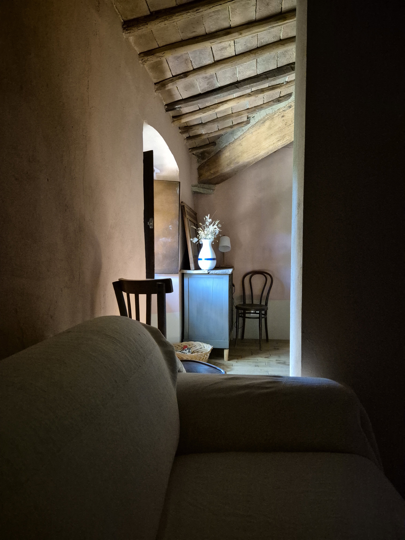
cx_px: 202
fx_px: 359
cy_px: 270
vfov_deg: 73.9
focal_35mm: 23
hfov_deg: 58.9
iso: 2500
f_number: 1.8
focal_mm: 5.4
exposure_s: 1/100
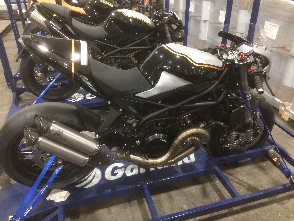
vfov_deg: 48.2
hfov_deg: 61.7
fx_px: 246
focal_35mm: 29
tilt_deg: -29.8
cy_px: 110
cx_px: 147
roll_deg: +1.4
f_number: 2.2
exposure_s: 1/33
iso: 320
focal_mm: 4.15
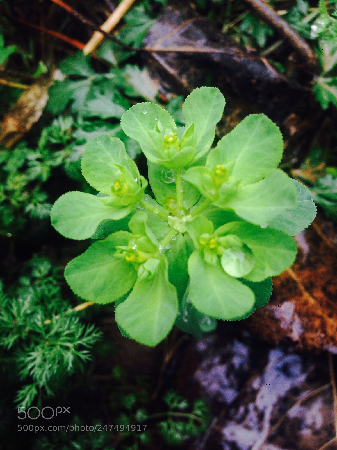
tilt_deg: -87.0
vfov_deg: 55.4
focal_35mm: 33
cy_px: 225
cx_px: 168
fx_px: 428
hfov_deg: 42.9
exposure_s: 1/120
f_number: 2.4
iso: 64
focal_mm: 4.12
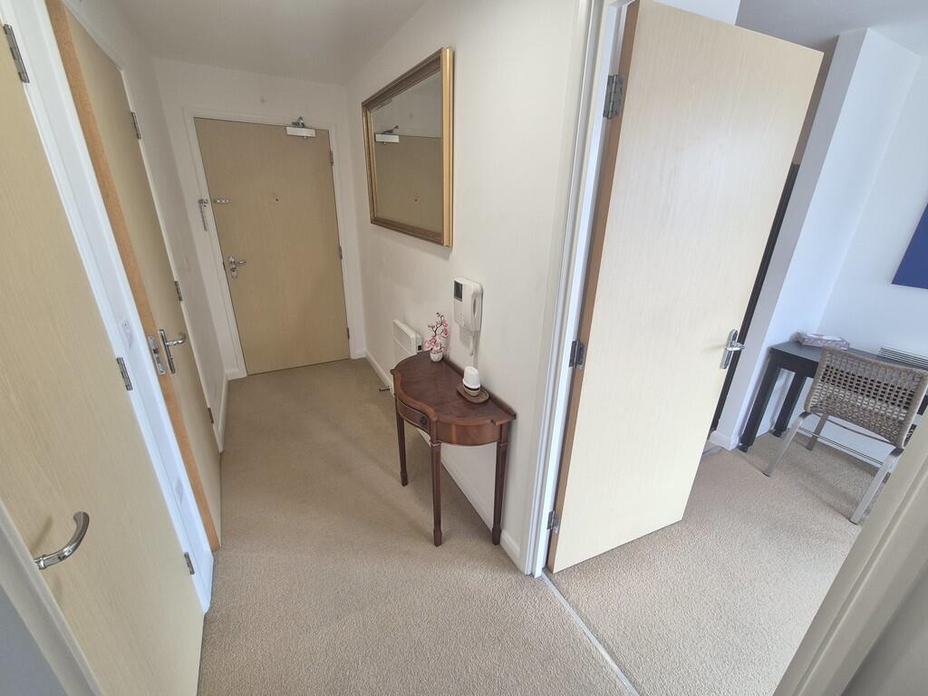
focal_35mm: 13
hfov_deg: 106.2
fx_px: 349
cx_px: 464
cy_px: 348
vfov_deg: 89.9
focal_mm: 2.2
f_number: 2.2
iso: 80
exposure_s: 1/50
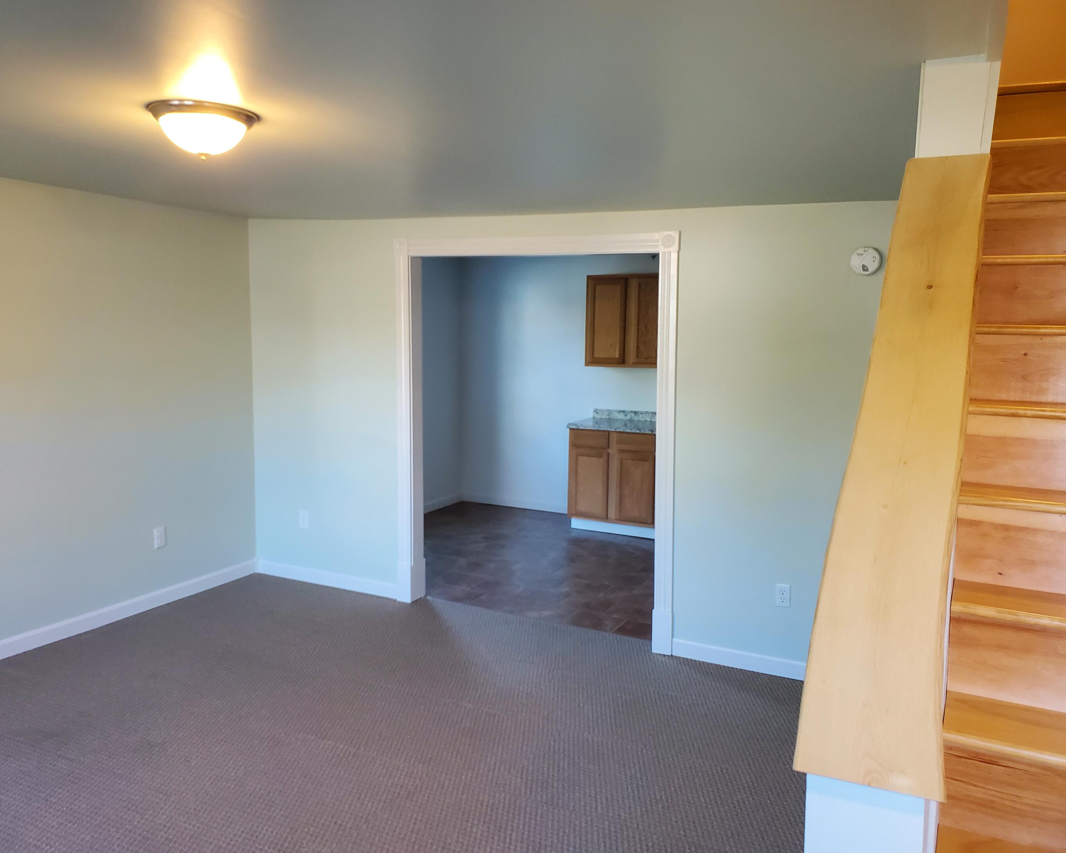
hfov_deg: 62.2
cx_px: 499
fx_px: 883
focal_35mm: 28
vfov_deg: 51.5
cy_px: 424
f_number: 2.4
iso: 200
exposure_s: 1/39
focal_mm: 4.3
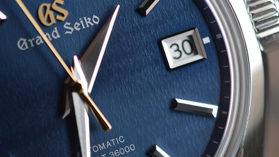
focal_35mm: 63
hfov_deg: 33.3
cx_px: 140
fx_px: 466
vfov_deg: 19.1
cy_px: 69
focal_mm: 40
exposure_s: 1/80
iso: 400
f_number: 4.5
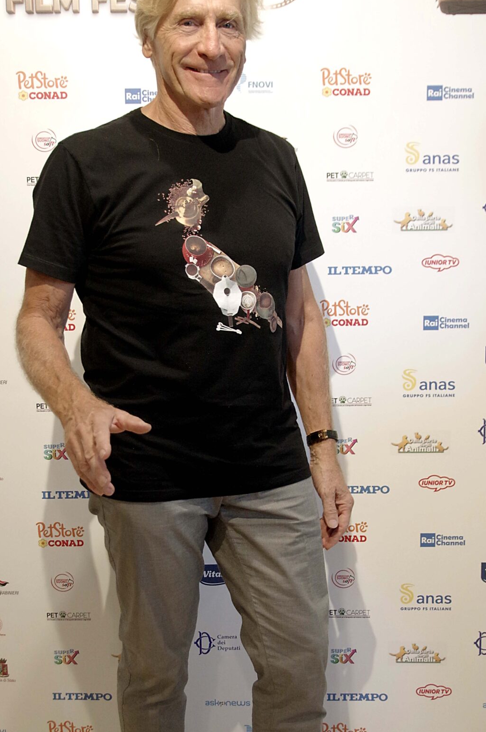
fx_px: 1116
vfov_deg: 36.1
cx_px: 206
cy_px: 446
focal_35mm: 55
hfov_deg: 24.5
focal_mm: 22
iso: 800
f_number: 3.5
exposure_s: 1/250
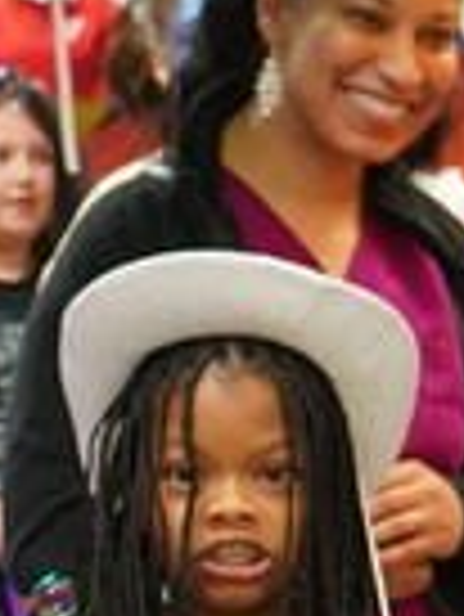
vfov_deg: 6.2
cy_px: 911
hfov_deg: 4.7
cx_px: 450
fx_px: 5657
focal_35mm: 317
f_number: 6.3
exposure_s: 1/50
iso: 2000
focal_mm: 44
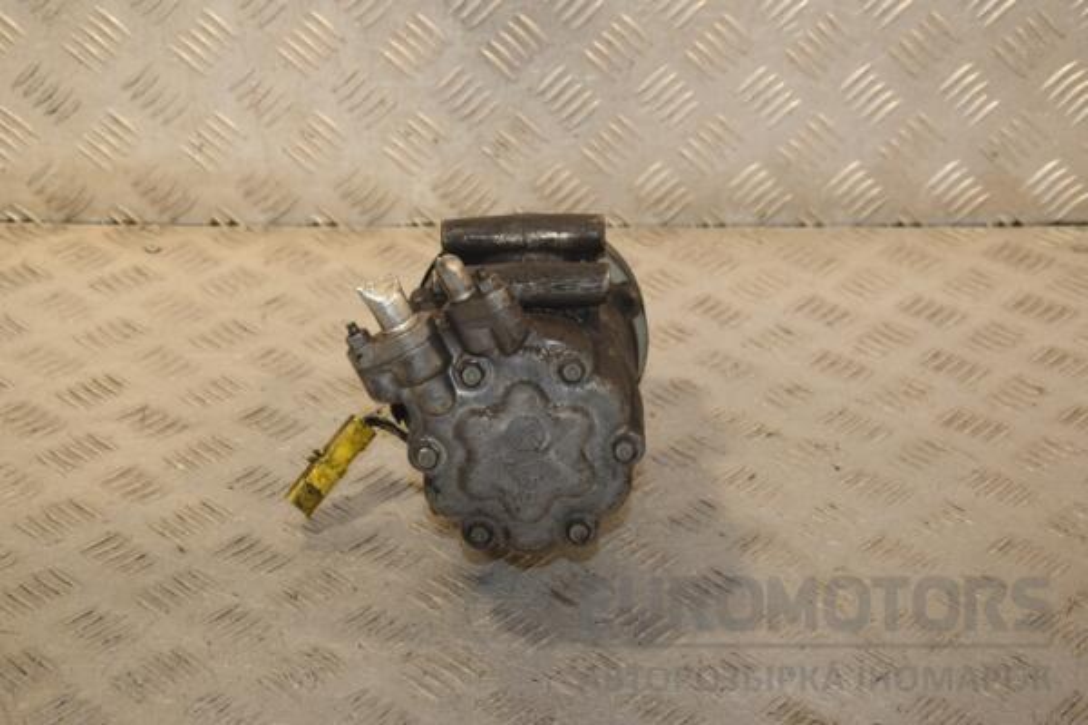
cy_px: 362
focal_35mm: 72
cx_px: 544
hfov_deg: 28.1
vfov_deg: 18.9
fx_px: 2176
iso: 800
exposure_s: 1/200
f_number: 7.1
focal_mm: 48
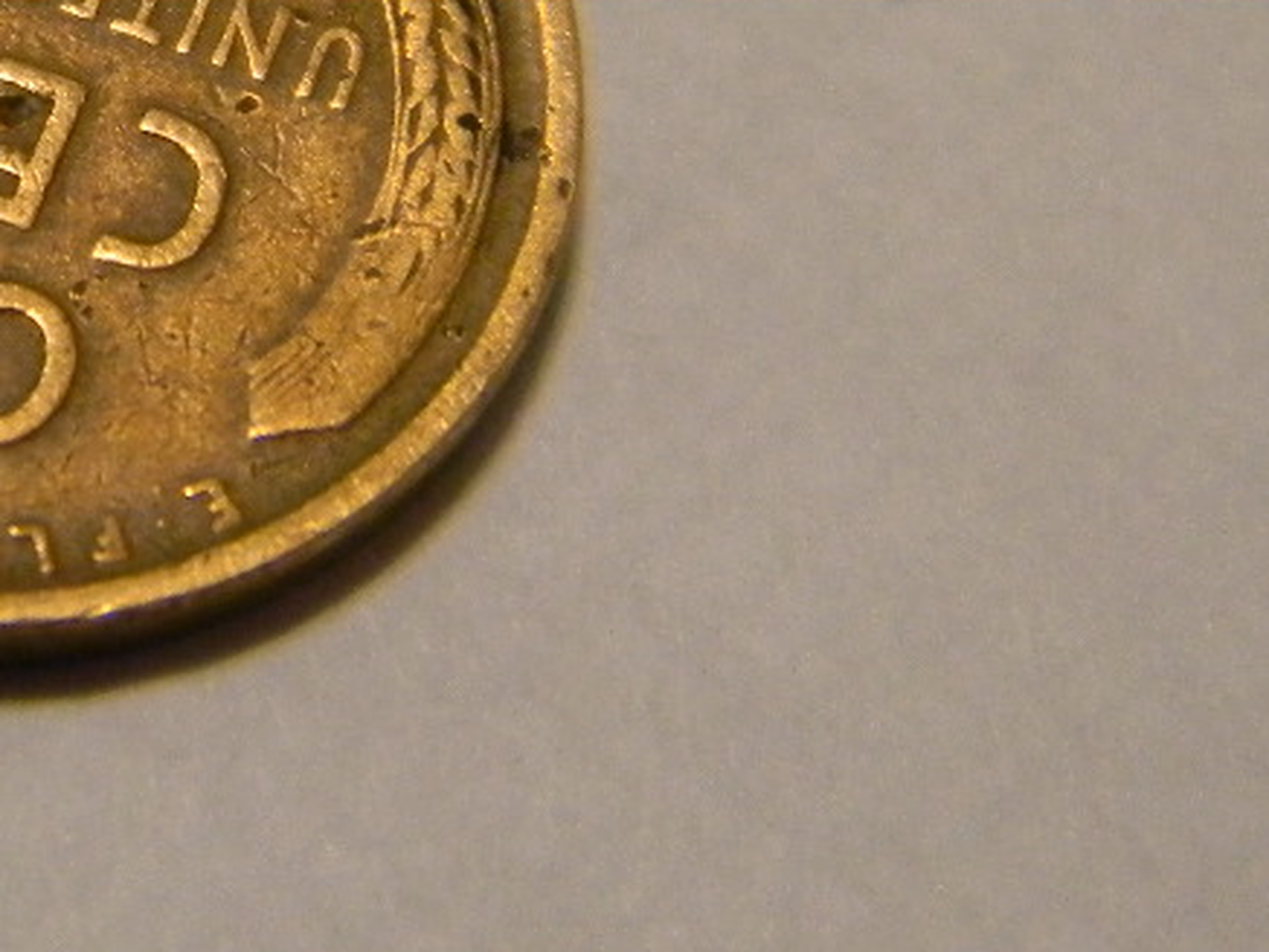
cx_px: -70
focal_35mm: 157
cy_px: 3
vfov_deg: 9.4
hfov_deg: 12.4
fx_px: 5757
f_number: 4.3
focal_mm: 12.2
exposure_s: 1/34.6
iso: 400
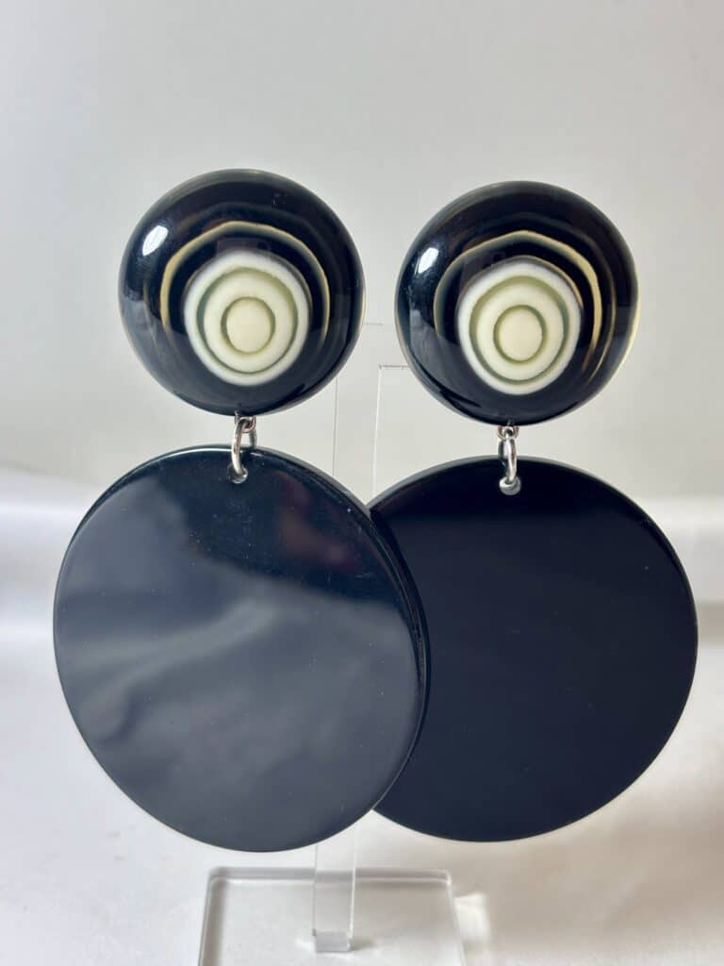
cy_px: 483
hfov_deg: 28.0
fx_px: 1450
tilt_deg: -16.5
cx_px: 362
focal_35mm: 52
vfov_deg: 36.8
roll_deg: -2.0
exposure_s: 1/100
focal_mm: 5.96
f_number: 1.6
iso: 32
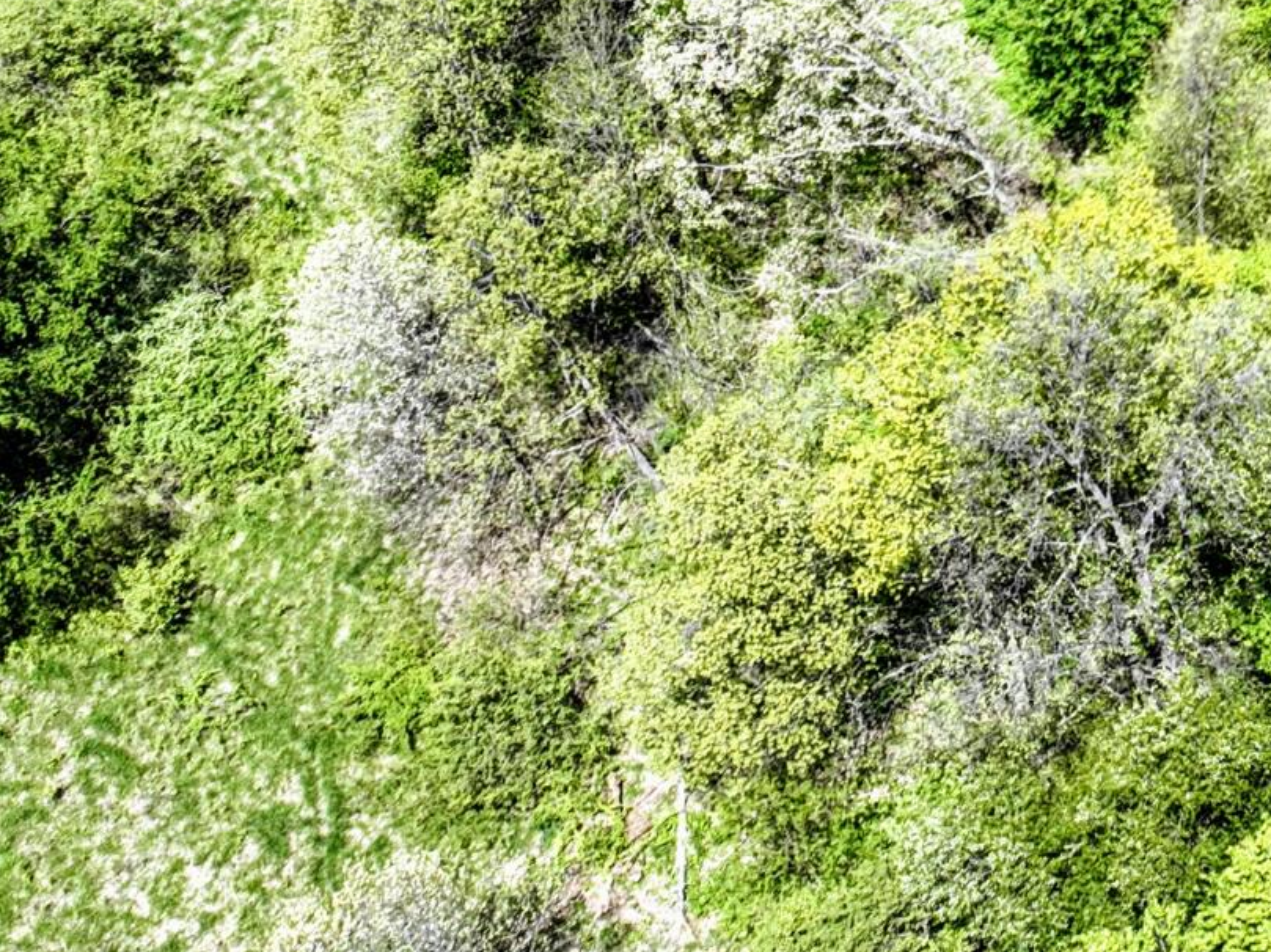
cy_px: -697
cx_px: 1852
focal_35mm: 89
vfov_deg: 14.7
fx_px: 3266
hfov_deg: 19.5
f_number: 2.8
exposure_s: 1/1000
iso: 100
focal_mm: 12.29
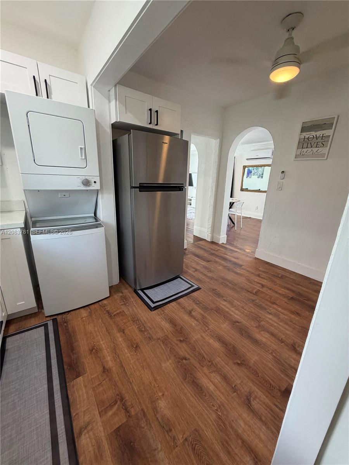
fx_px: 188
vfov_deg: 102.1
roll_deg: -2.2
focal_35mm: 14
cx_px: 174
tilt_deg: -14.6
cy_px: 232
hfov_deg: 85.7
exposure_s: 1/60
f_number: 2.2
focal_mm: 2.22
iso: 200
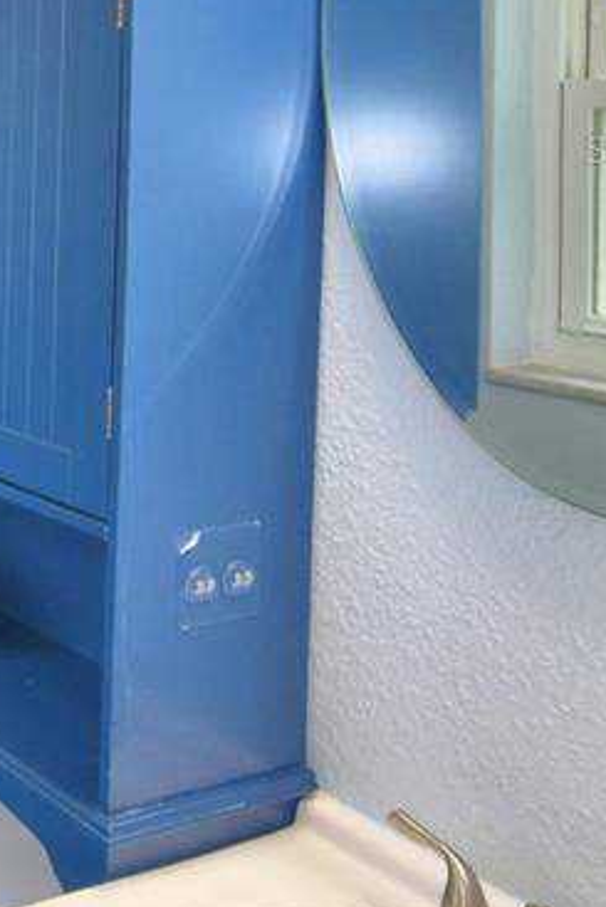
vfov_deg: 38.4
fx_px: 1236
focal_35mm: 49
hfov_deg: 23.4
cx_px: -237
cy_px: 148
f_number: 4.5
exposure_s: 1/60
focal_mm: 10
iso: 200
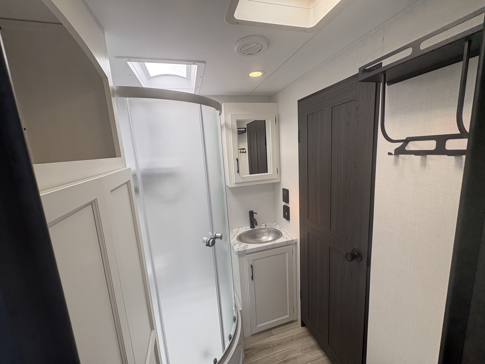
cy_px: 182
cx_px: 242
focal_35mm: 14
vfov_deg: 85.7
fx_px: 196
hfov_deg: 102.1
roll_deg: +3.5
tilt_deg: -9.4
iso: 40
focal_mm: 2.22
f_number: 2.2
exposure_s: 1/99
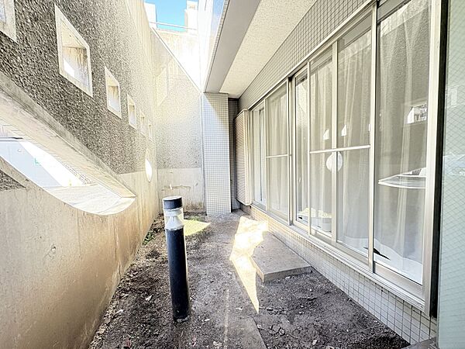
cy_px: 174
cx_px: 232
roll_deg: +2.5
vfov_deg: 85.7
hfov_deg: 102.1
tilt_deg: -3.6
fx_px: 188
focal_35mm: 14
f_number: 2.2
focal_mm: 2.22
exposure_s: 1/61
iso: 200
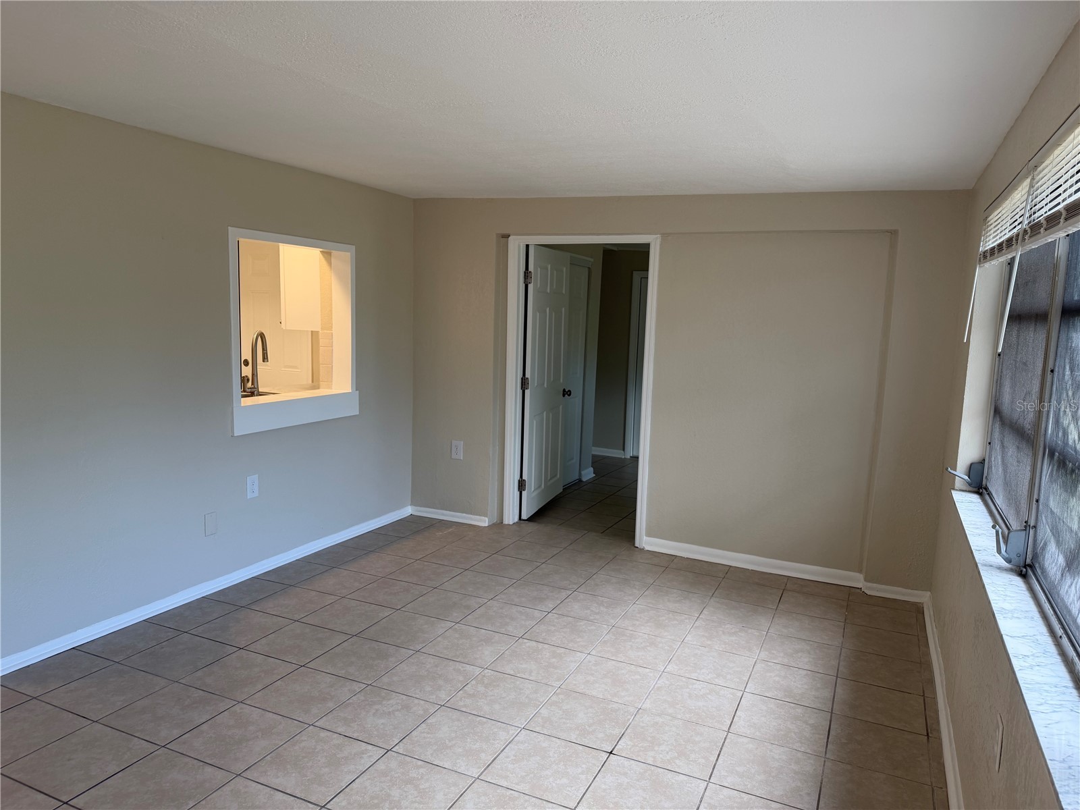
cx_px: 540
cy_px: 405
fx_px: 749
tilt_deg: -7.3
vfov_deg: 56.8
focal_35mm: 24
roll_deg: -1.4
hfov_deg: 71.6
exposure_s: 1/120
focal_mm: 6.76
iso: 100
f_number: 1.78
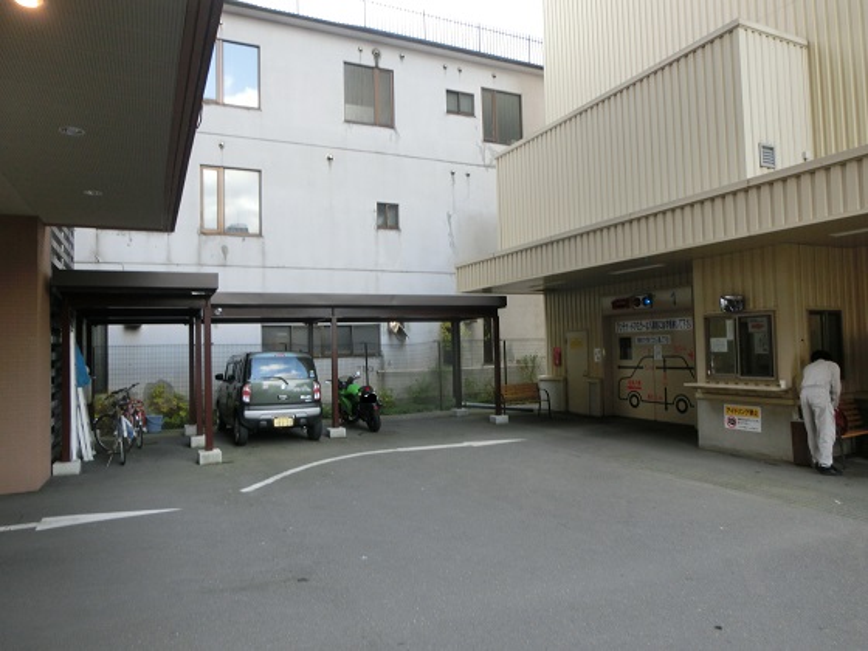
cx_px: 434
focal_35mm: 24
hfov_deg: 71.6
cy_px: 326
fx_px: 602
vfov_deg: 56.8
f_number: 3
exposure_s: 1/125
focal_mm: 4.24
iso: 100
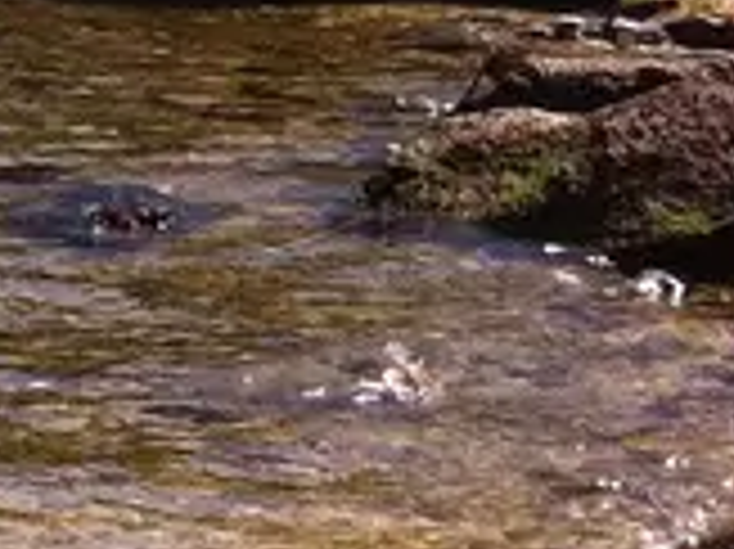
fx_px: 5445
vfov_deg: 5.7
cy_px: -122
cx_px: -1578
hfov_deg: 6.8
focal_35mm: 257
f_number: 2.8
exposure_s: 1/862
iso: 80
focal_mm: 3.85
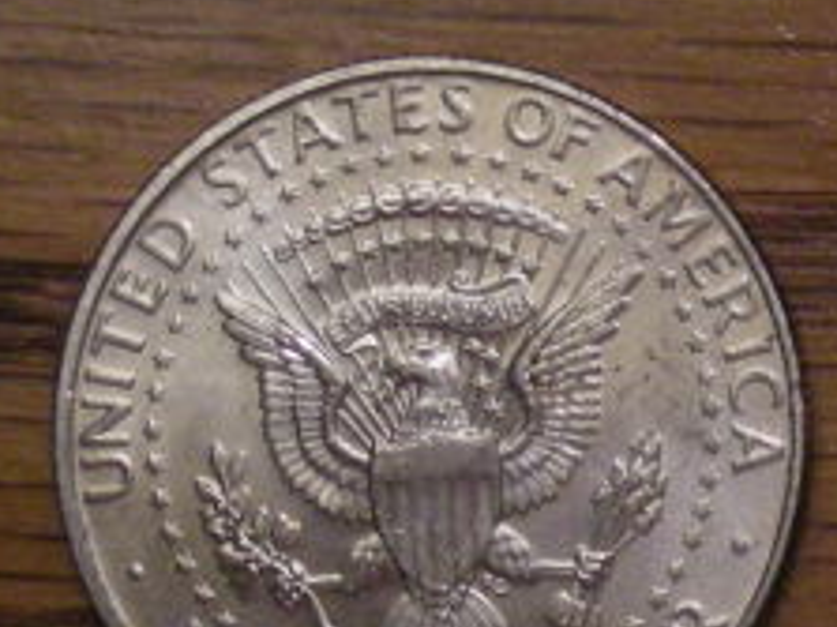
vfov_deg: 4.4
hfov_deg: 5.8
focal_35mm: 341
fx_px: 8241
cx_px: 1235
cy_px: 507
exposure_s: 1/61
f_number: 3.9
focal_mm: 12.3
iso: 209
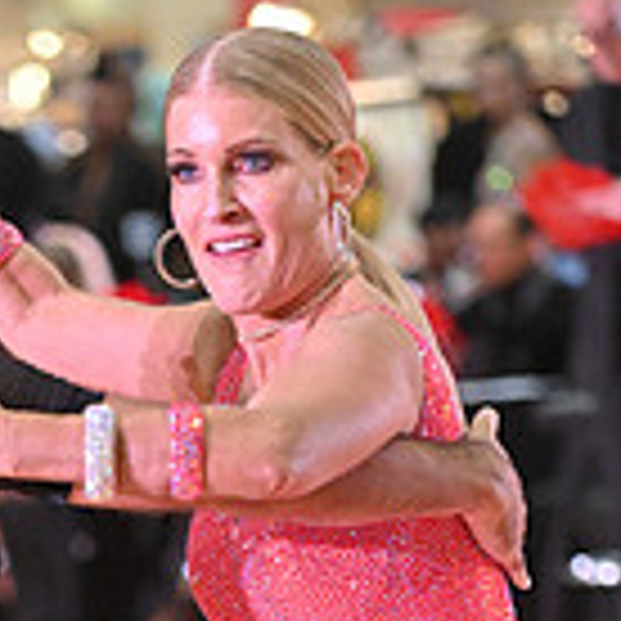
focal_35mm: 483
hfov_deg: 3.6
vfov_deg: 3.6
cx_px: -43
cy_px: 972
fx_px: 9803
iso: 4000
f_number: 4
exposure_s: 1/400
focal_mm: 135
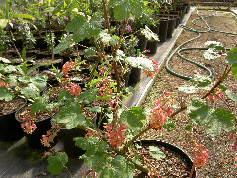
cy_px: 89
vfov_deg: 41.8
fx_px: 233
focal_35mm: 34
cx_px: 118
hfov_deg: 54.0
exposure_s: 1/160
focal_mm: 5.6
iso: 50
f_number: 4.7
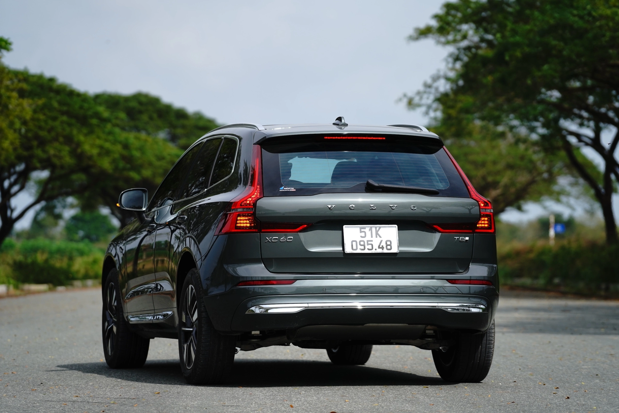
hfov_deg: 12.2
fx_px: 2888
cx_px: 310
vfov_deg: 8.2
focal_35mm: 168
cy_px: 206
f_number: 4
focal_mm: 168
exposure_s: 1/2500
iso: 250
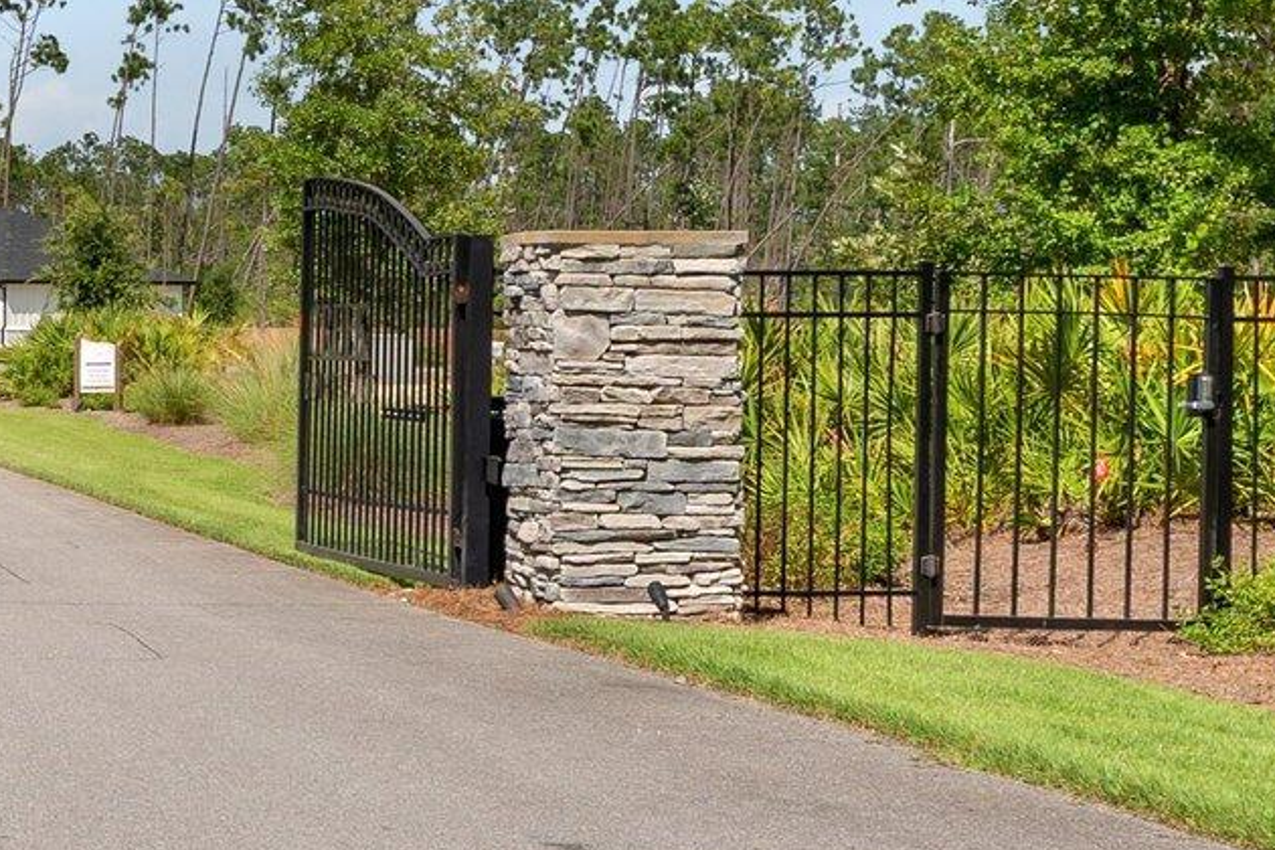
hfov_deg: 18.4
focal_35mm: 104
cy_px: 278
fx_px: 3683
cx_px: -348
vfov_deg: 13.1
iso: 50
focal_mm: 21.8
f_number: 9
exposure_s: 1/100
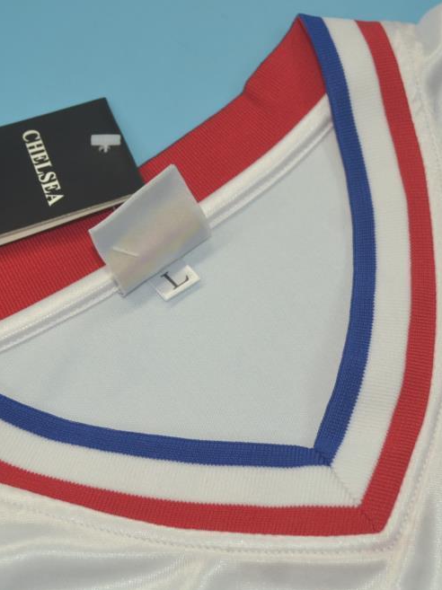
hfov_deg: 21.4
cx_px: 210
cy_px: 322
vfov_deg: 28.2
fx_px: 1172
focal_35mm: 69
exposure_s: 1/160
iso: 200
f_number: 4.5
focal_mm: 29
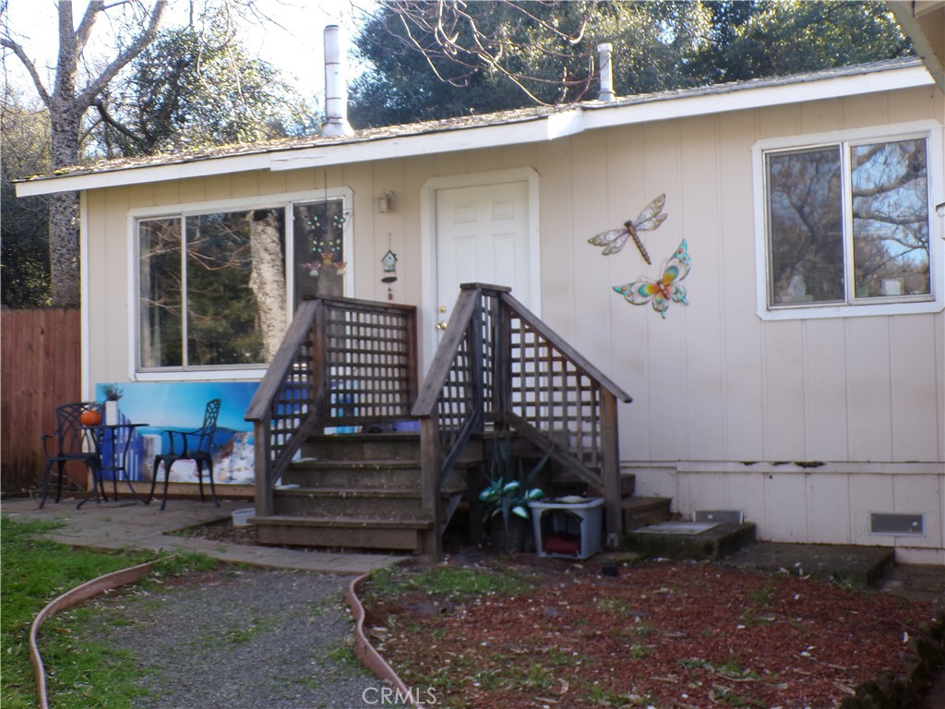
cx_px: 472
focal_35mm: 42
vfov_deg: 34.3
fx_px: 1147
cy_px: 354
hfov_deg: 44.8
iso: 100
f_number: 3.4
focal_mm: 7.6
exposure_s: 1/140
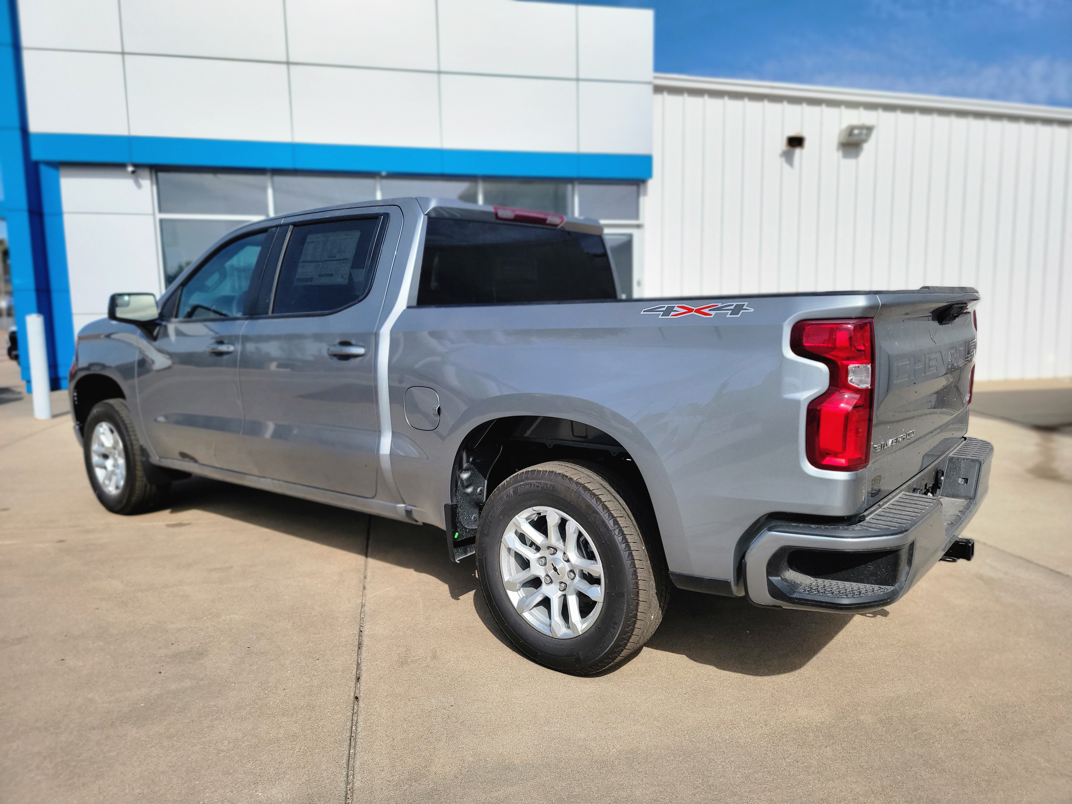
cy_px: 402
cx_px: 536
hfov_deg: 71.6
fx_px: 743
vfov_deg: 56.8
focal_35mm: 24
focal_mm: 6.7
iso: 16
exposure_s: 1/1704
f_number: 1.8
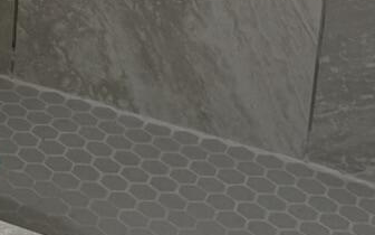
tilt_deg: -10.5
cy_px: -464
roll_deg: -0.1
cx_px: -491
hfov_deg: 11.4
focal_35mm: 155
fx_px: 1584
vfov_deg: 7.5
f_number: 1.78
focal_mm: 6.76
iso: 100
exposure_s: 1/120
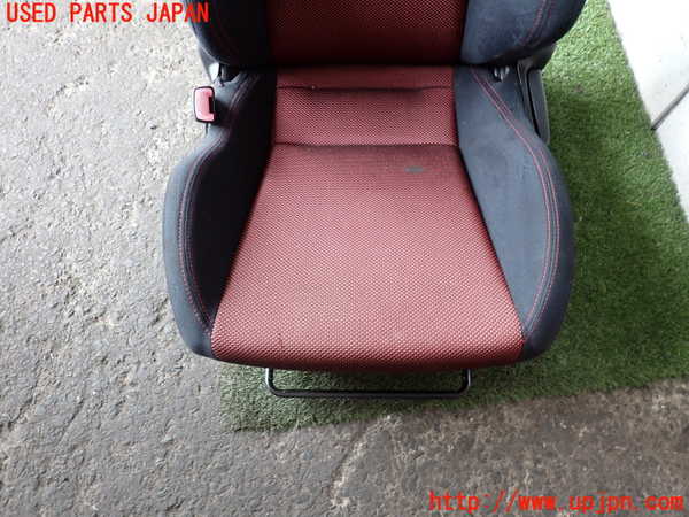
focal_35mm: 25
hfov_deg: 69.4
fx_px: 498
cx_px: 344
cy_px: 258
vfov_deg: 54.9
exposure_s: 1/50
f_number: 2
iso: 200
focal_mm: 4.5
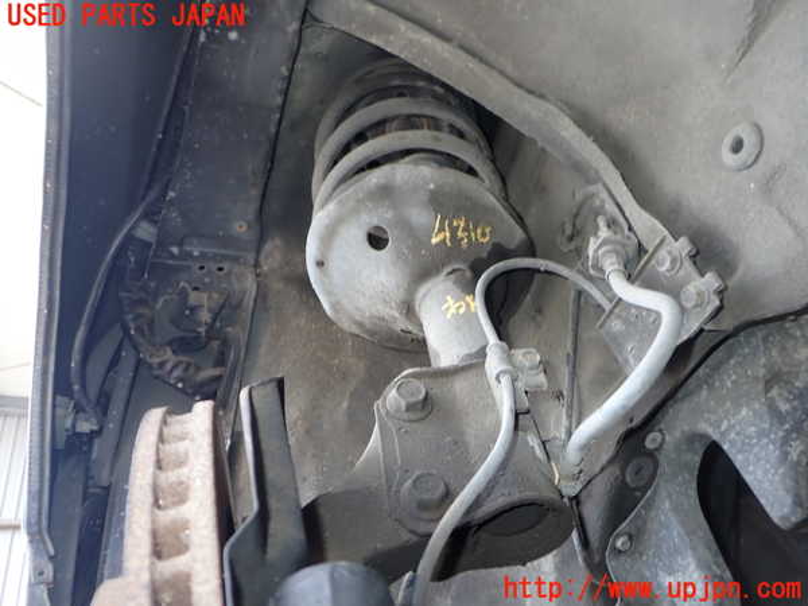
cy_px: 303
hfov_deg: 60.0
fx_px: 700
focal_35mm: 30
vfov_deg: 46.8
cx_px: 404
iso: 100
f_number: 2.3
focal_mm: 5.4
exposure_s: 1/60
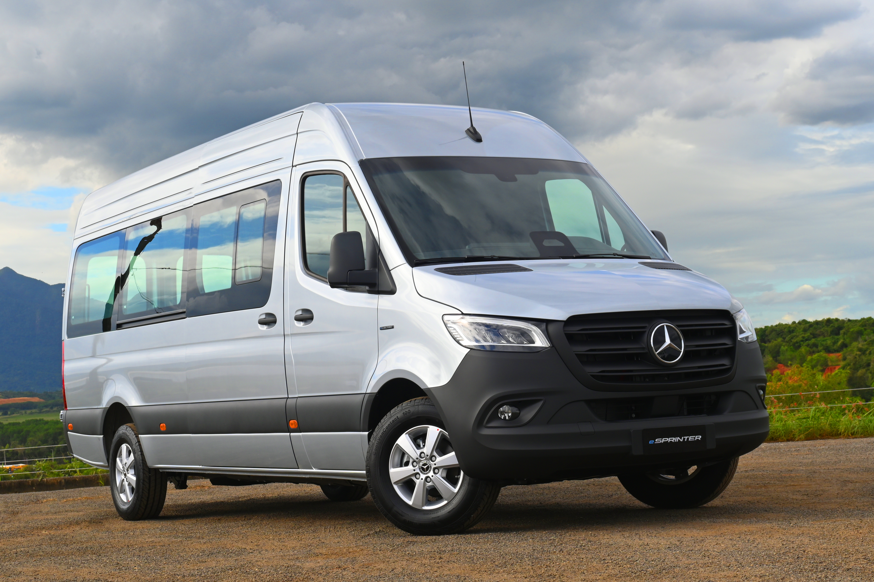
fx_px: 1601
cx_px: 437
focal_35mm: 66
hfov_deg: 30.5
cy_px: 291
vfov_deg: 20.6
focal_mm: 44
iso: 160
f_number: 10
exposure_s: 1/160
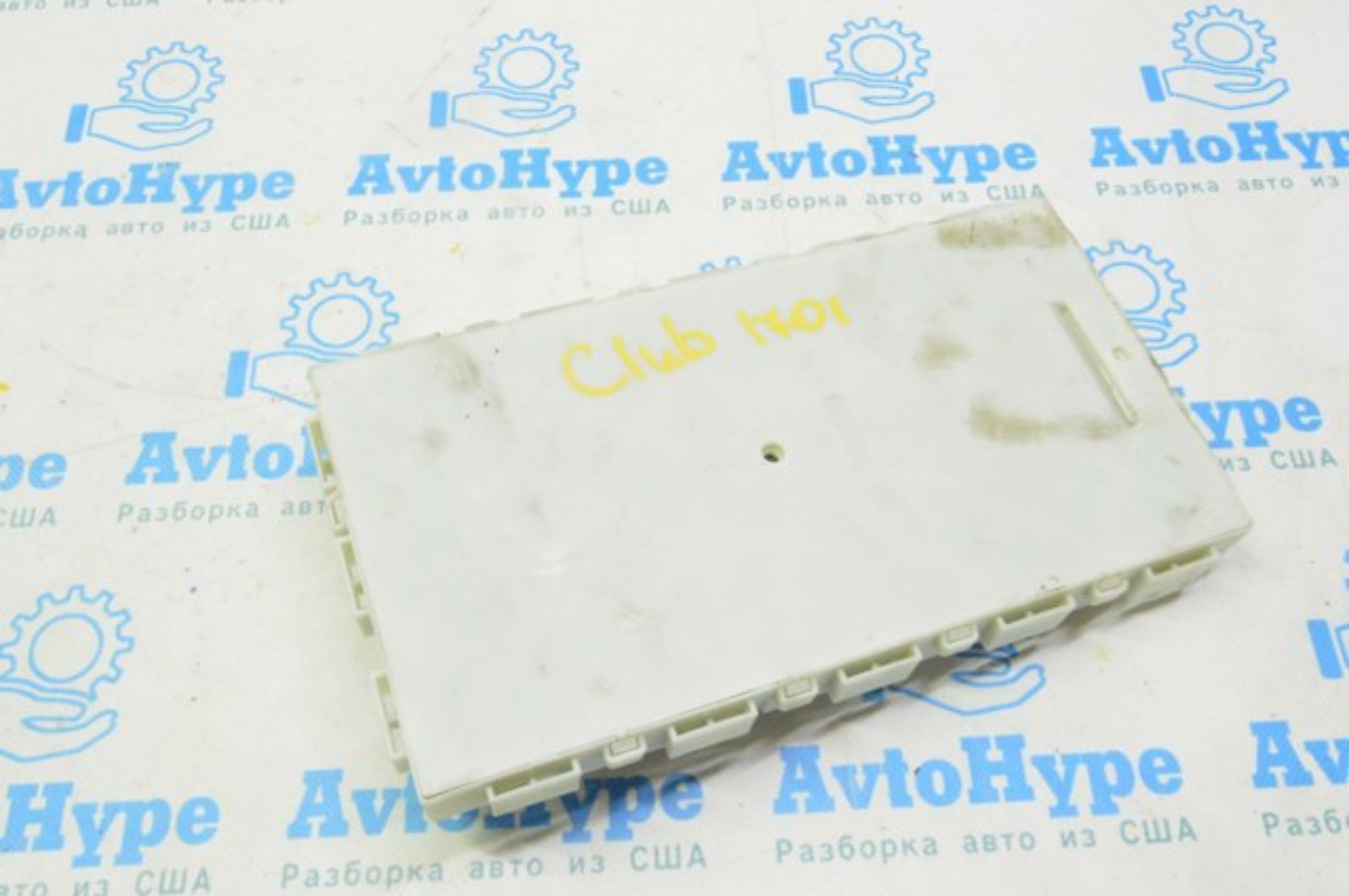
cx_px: 674
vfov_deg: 39.9
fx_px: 1235
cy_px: 448
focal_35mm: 33
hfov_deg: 57.3
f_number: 20
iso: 6400
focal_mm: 22
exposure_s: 1/20
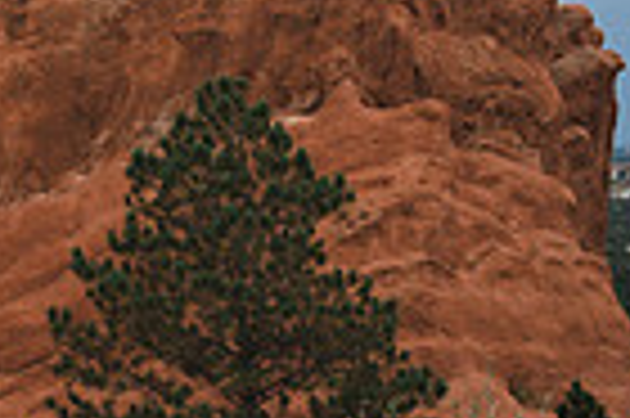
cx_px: -621
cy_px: -198
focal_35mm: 139
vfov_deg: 9.6
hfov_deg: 12.9
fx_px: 2430
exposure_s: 1/200
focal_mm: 33.5
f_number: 4.8
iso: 800
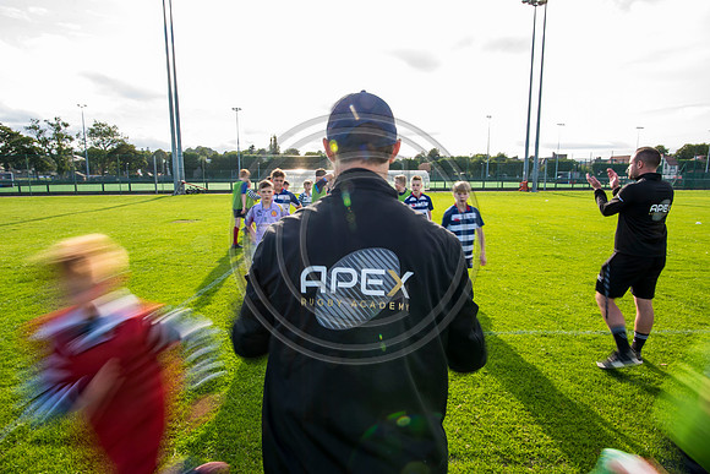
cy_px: 237
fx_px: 395
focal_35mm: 20
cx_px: 355
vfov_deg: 62.0
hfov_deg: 84.0
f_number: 16
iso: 250
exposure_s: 1/20
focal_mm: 20
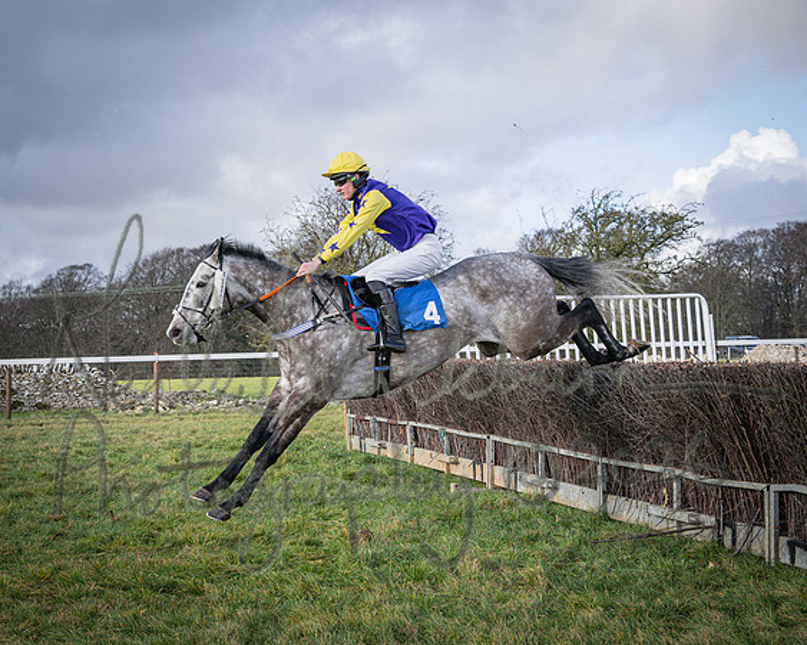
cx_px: 288
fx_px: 1381
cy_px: 343
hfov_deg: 32.4
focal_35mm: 58
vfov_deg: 26.3
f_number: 4
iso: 400
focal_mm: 35
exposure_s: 1/1600
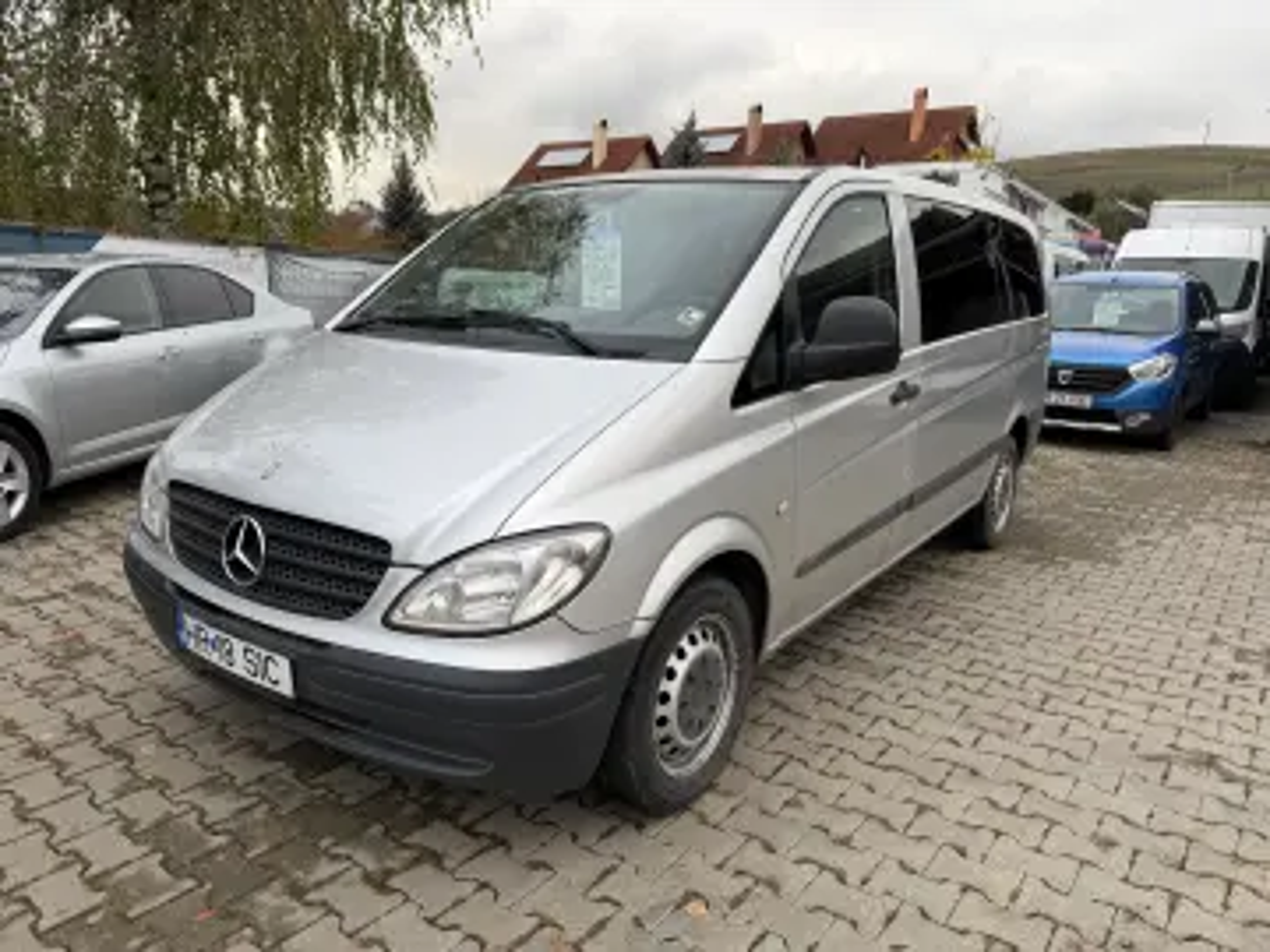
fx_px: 881
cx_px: 635
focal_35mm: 24
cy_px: 476
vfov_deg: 56.8
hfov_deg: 71.6
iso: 80
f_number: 1.78
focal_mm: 6.76
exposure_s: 1/333
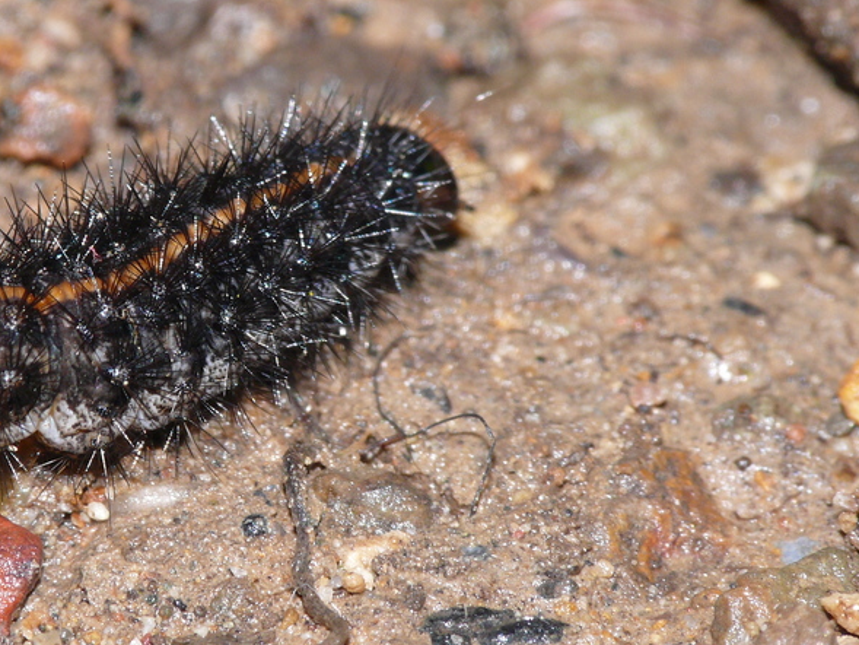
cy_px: 247
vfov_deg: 2.9
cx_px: 271
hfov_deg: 3.9
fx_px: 12534
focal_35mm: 505
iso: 200
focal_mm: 73.8
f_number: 11
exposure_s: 1/250
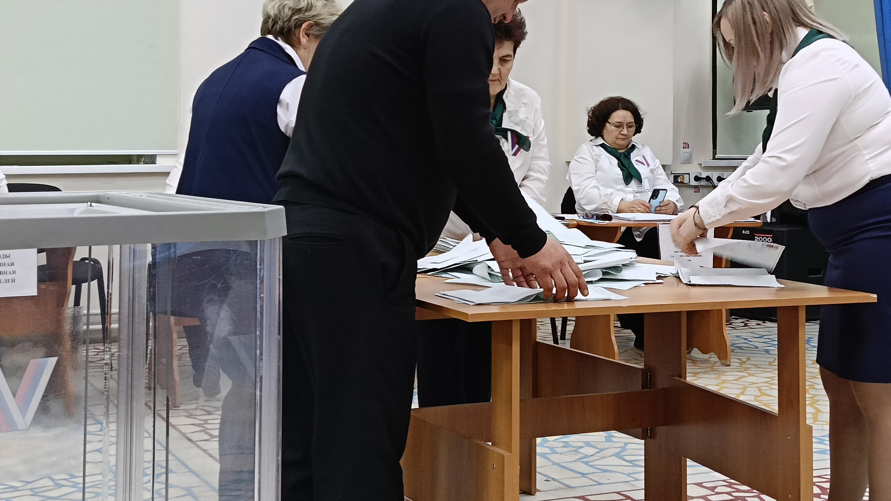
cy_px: 107
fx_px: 1488
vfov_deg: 18.9
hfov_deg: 33.3
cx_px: 509
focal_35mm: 63
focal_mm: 5.25
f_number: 1.75
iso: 320
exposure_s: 1/50
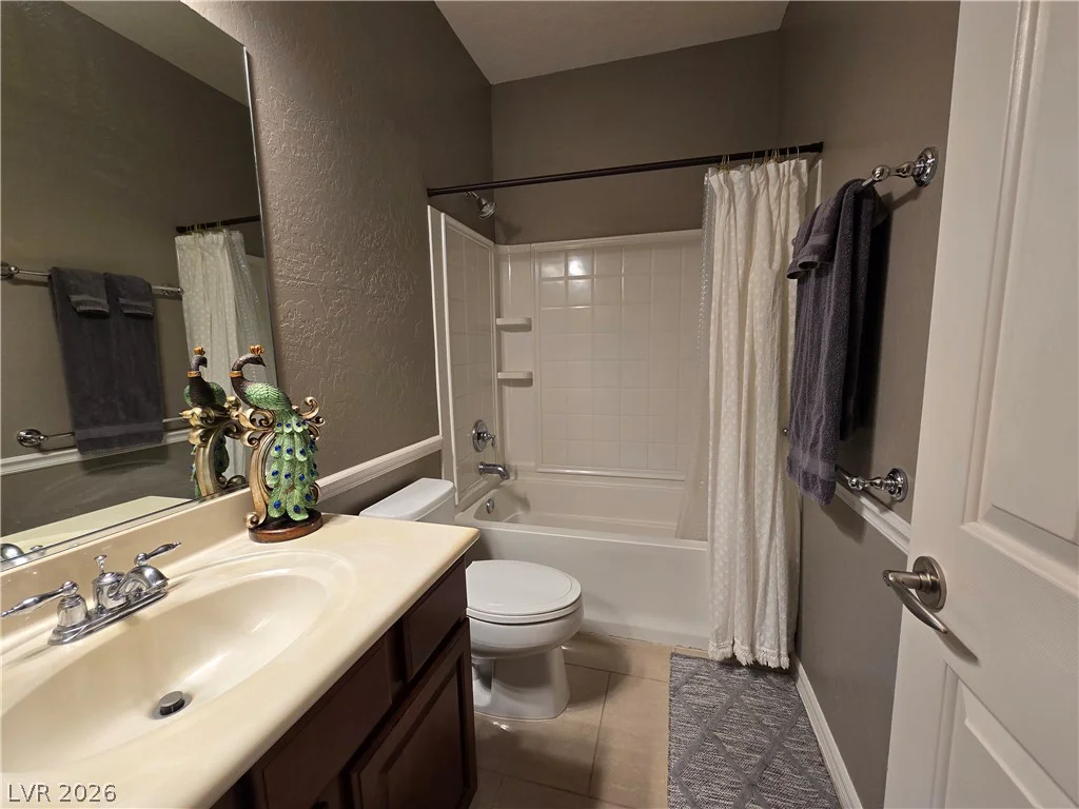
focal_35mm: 13
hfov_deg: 106.2
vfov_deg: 89.9
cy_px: 404
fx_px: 405
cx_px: 540
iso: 100
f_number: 2.2
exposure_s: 1/60
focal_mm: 2.2
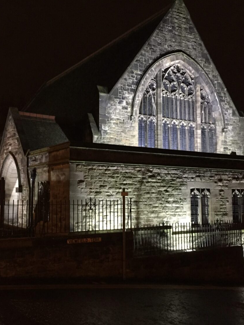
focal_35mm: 39
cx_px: 110
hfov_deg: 36.8
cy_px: 162
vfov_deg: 47.8
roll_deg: -0.5
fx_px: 366
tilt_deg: +4.9
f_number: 2.2
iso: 500
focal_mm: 4.15
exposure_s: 1/15
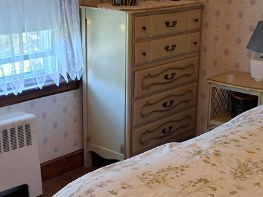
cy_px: 119
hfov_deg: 28.1
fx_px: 524
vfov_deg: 21.3
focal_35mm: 69
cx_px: 148
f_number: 1.9
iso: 160
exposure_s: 1/40
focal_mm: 2.91
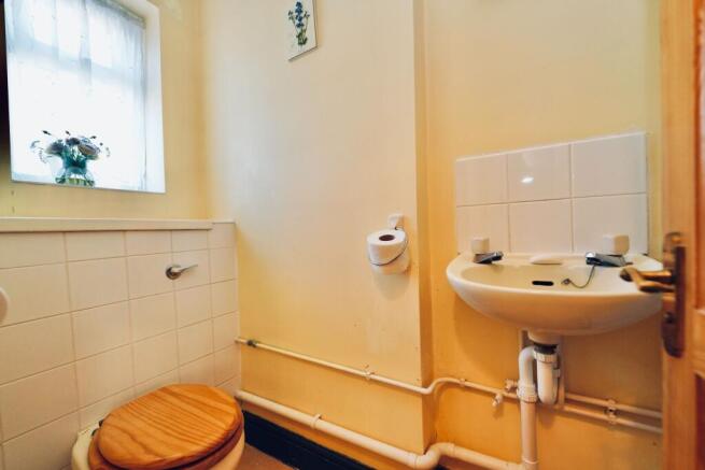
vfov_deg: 81.2
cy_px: 235
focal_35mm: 14
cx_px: 352
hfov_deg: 104.2
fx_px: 274
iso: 1600
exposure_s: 1/160
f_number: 2.8
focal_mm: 14
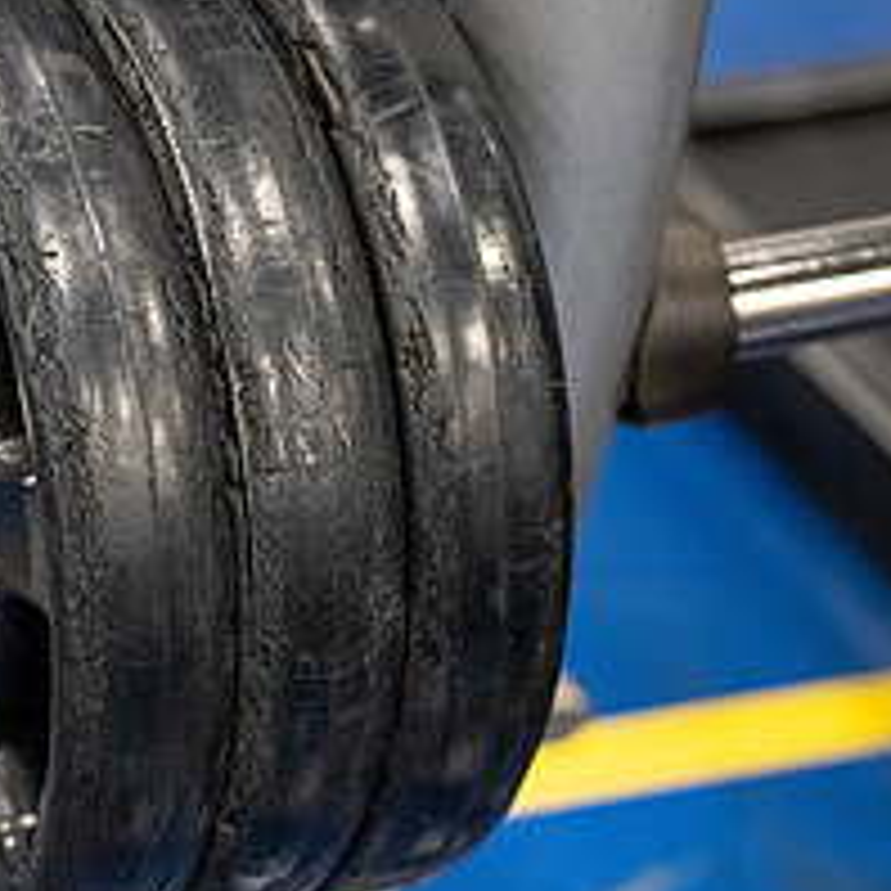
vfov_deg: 15.5
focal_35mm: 112
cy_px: 632
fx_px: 3262
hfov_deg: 15.0
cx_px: -166
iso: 6400
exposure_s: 1/200
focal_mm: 45
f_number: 2.8
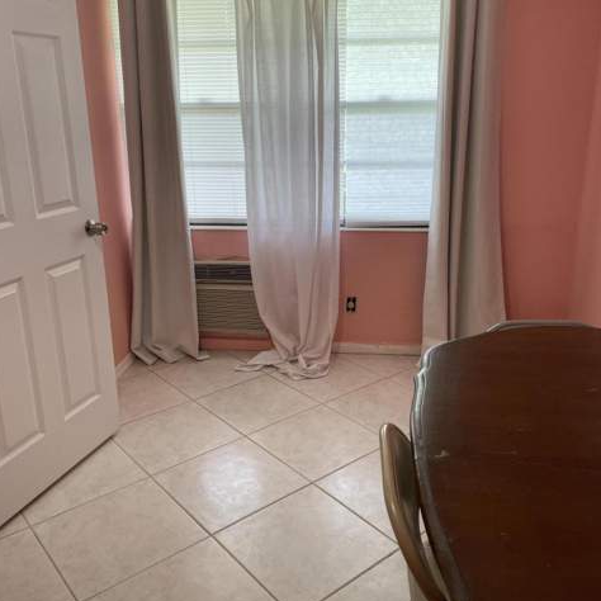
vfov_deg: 52.5
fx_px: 609
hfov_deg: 52.5
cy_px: 283
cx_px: 298
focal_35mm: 31
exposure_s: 1/120
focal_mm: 4.2
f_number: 1.6
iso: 100
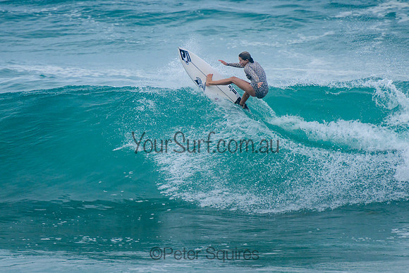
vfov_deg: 2.5
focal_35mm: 550
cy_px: 125
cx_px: 203
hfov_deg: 3.7
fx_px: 6254
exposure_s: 1/2000
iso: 500
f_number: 7.1
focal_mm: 400
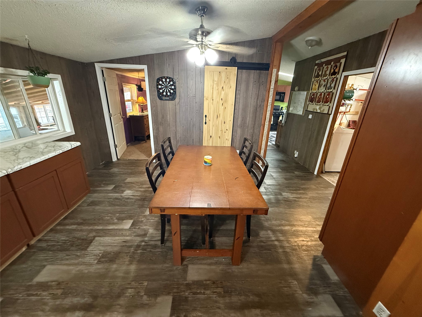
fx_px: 171
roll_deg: -2.3
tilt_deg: -20.5
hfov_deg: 102.1
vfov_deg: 85.7
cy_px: 158
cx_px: 211
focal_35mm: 14
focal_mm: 2.22
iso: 800
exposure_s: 1/60
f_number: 2.2
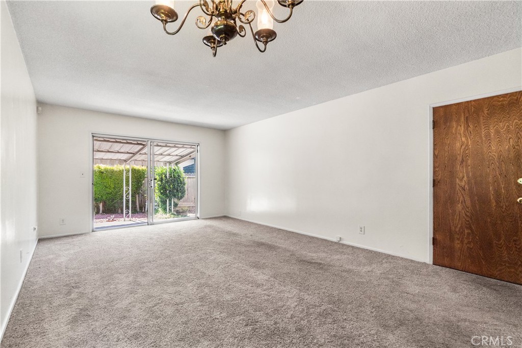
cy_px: 174
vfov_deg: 77.3
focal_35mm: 15
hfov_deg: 100.4
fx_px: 217
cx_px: 261
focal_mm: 10
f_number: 7.1
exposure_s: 1/60
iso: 320
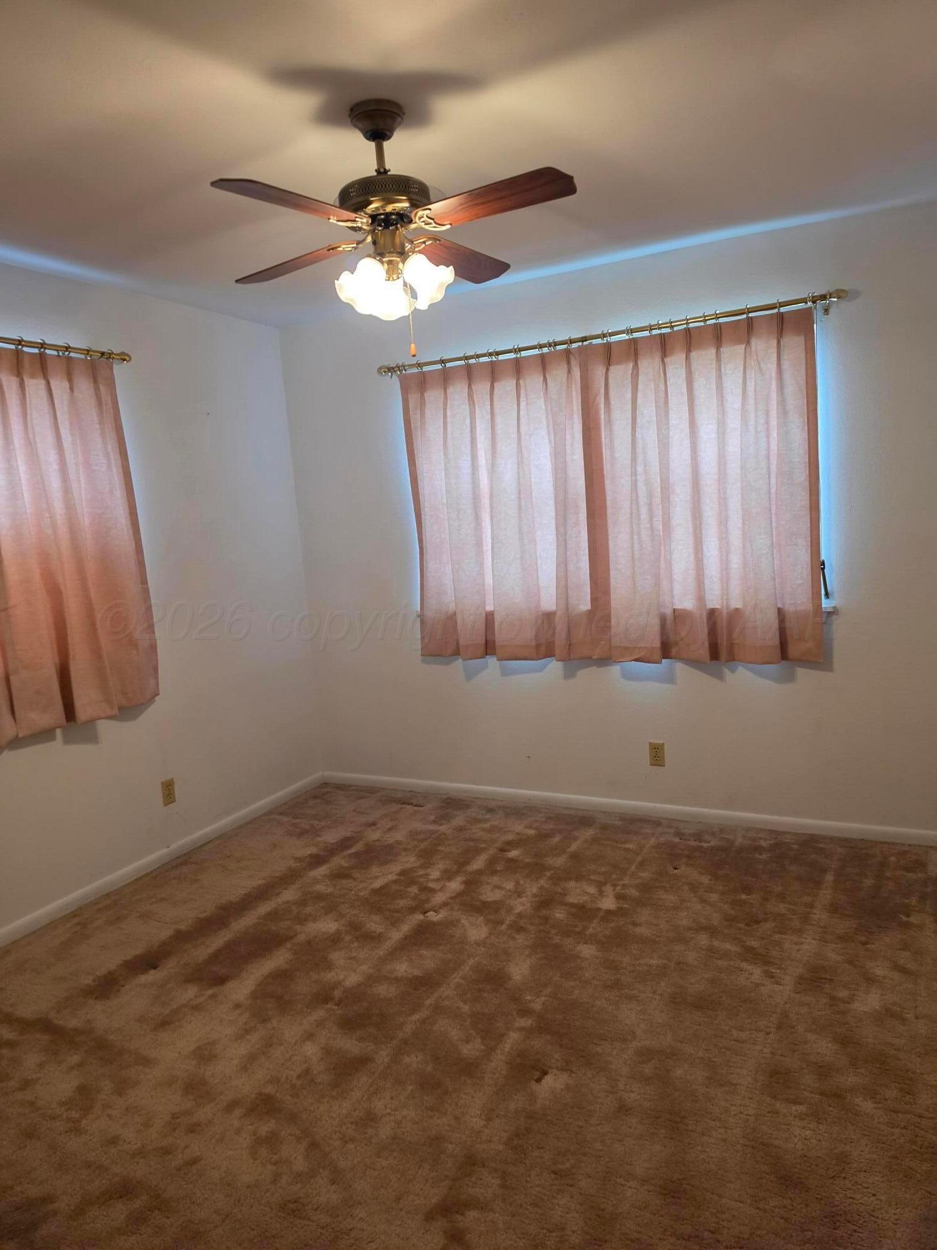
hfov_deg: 58.9
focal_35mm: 23
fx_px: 830
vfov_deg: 73.9
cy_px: 625
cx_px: 468
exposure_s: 1/120
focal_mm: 6.5
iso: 250
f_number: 1.4
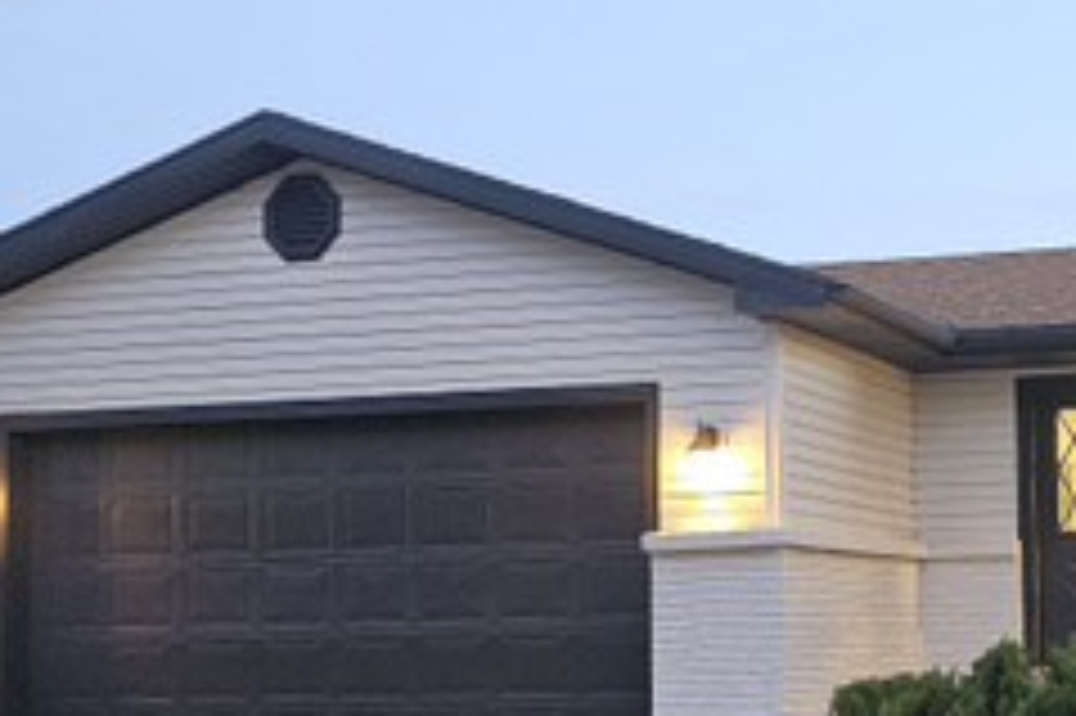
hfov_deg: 28.6
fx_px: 1912
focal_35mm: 64
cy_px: 540
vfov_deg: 21.0
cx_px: 1180
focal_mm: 6.3
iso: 800
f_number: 1.7
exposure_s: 1/120
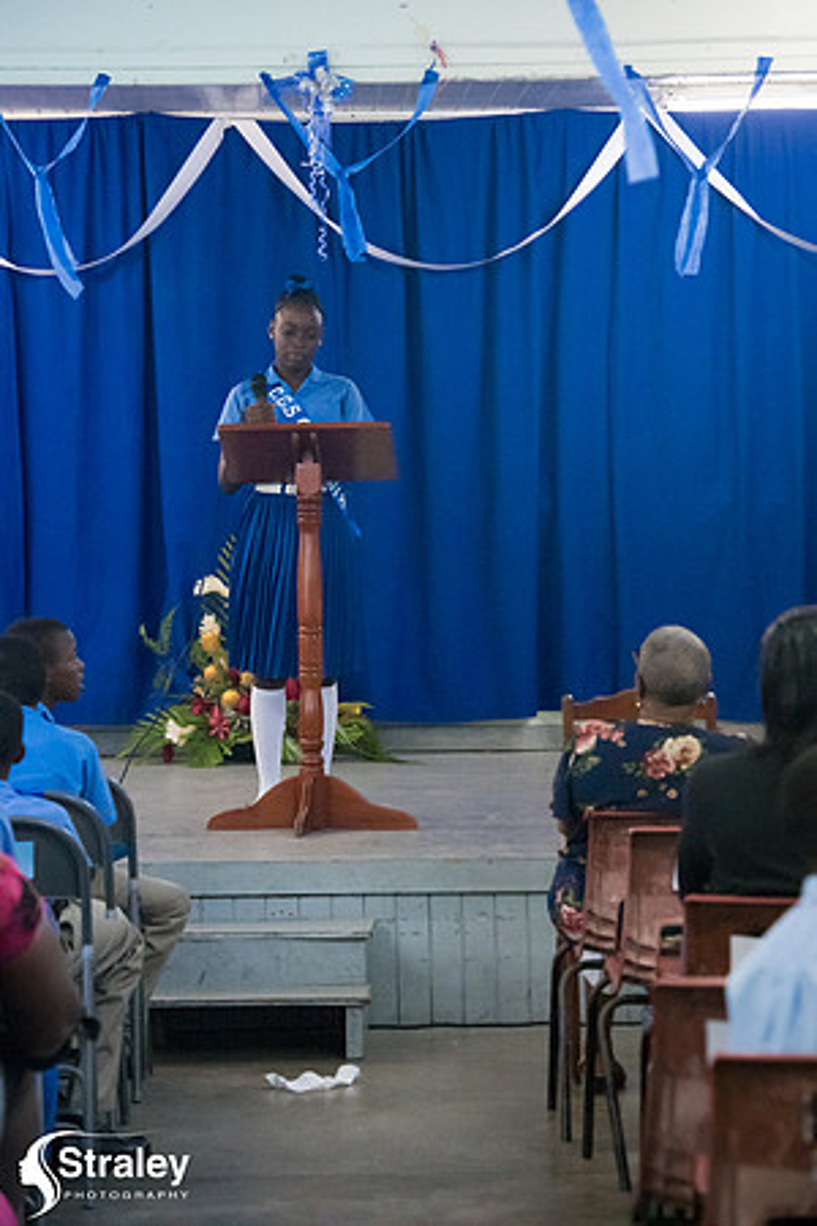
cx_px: 408
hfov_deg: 10.2
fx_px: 4595
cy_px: 613
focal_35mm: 135
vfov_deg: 15.2
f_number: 6.3
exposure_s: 1/200
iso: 25600
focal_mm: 135
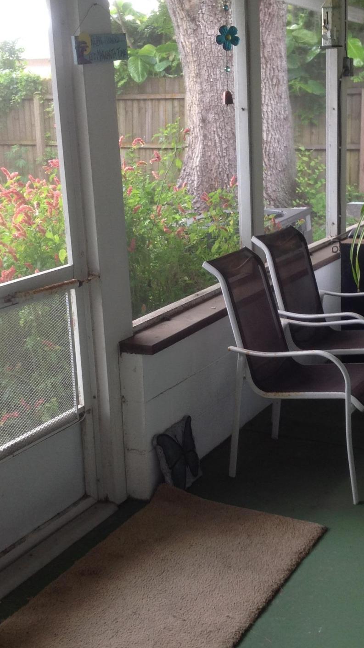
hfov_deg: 22.1
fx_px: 927
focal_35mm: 54
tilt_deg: -16.4
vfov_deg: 38.5
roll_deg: +2.9
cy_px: 328
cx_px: 240
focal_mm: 4.28
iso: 50
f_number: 2.4
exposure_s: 1/40
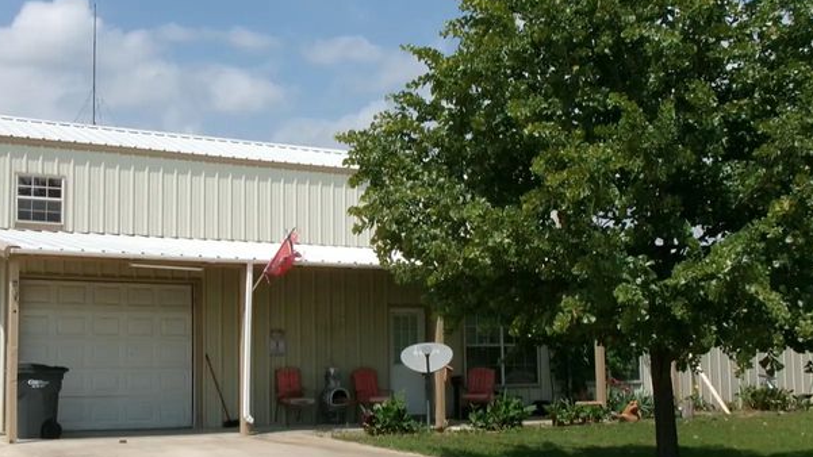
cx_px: 334
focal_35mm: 52
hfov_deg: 39.7
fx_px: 1121
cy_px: 249
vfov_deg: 23.0
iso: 100
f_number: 10.8
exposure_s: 1/210
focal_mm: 5.1
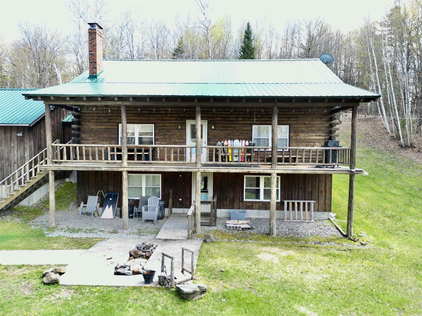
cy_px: 158
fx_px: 293
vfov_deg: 56.8
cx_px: 211
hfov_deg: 71.6
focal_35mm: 24
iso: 110
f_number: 1.7
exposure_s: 1/200
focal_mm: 6.72
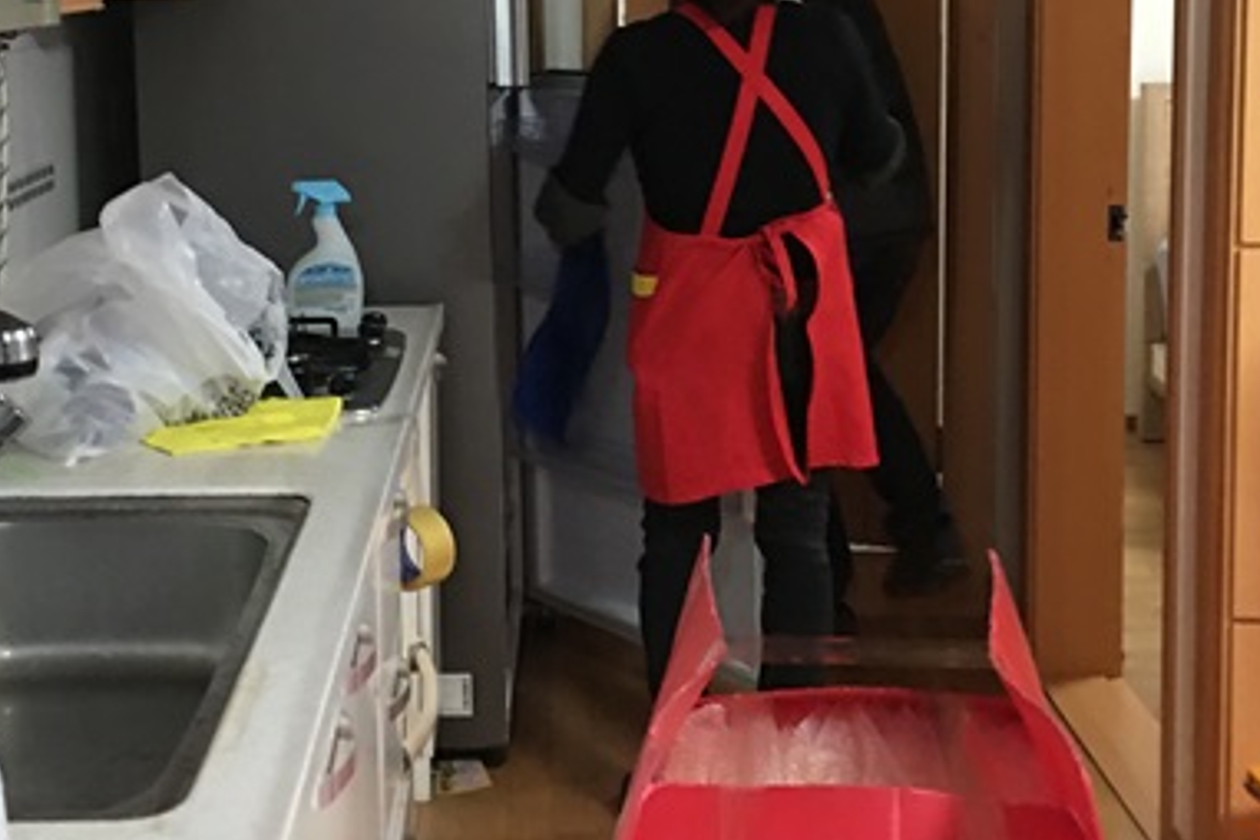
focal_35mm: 57
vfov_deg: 23.3
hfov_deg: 34.9
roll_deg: +0.0
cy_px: 126
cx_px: 483
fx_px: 1995
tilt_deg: -3.9
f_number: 2.2
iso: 100
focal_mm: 4.15
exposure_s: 1/10
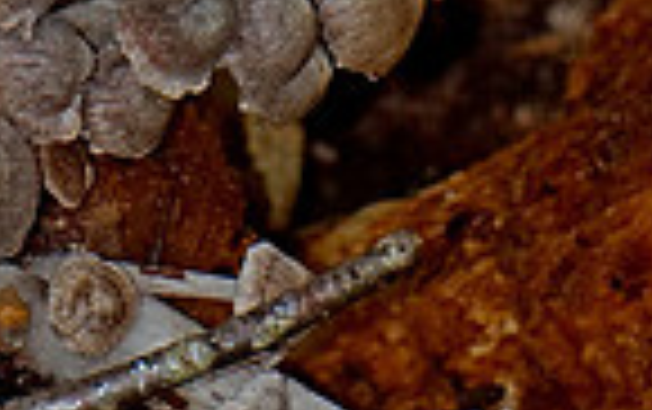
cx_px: 83
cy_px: -45
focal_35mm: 996
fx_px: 17719
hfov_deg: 2.1
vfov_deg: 1.3
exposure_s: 1/60
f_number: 13
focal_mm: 210
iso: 1000
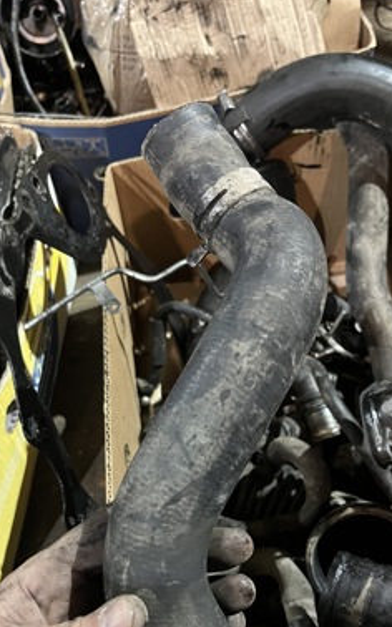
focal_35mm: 35
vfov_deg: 54.7
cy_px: 390
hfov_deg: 36.2
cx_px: 179
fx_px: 599
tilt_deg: -60.6
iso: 640
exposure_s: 1/25
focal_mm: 5.1
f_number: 1.6
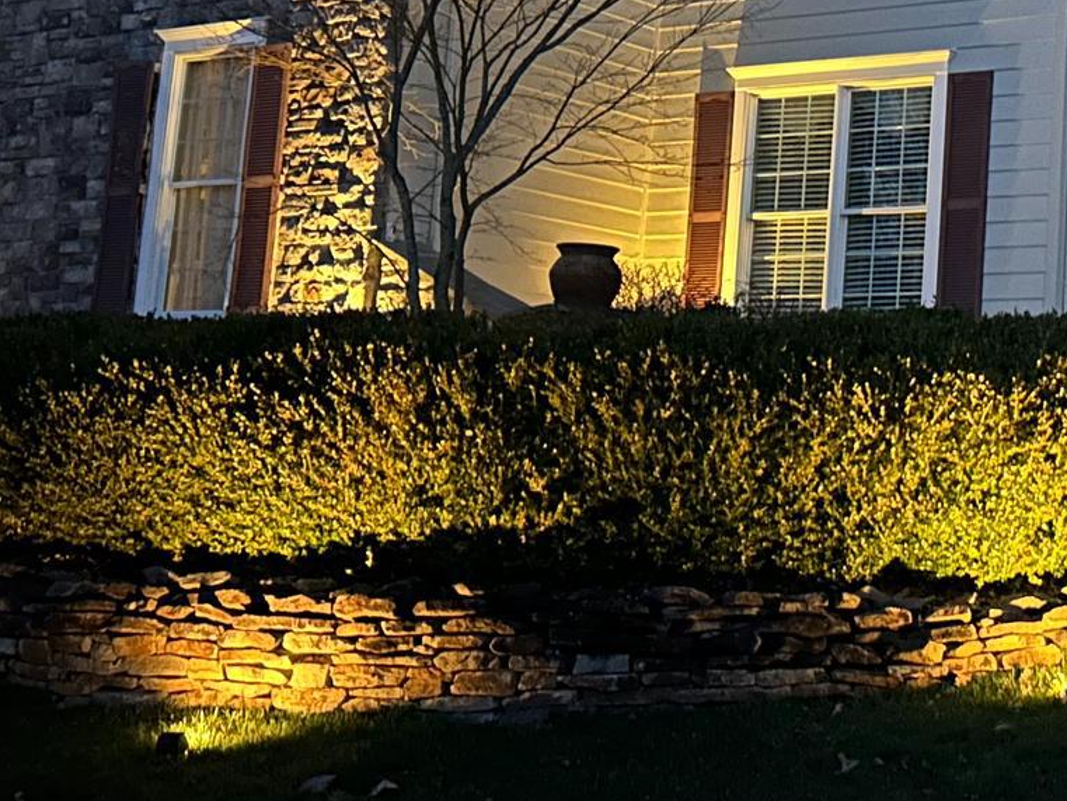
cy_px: 143
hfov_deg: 25.9
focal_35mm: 70
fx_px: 2158
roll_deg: -2.0
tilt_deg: +9.8
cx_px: 1143
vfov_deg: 20.7
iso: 1000
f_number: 1.5
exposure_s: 1/9
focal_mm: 5.7
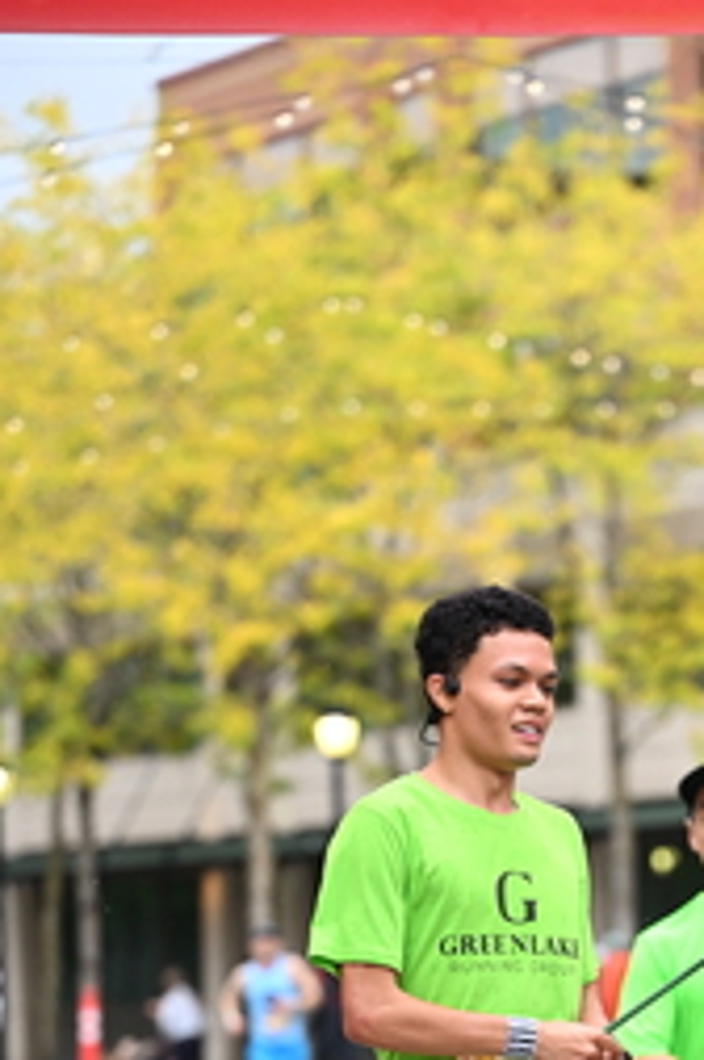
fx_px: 6471
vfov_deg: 9.3
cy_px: 1131
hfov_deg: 6.2
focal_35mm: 220
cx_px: 752
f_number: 2.8
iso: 1250
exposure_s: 1/1250
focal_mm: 101
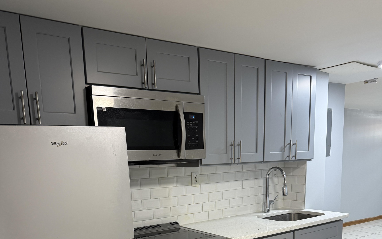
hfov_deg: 56.7
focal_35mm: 34
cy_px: 224
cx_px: 191
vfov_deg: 34.7
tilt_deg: -10.6
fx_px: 354
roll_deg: +2.5
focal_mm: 6.76
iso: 200
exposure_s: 1/60
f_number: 1.78
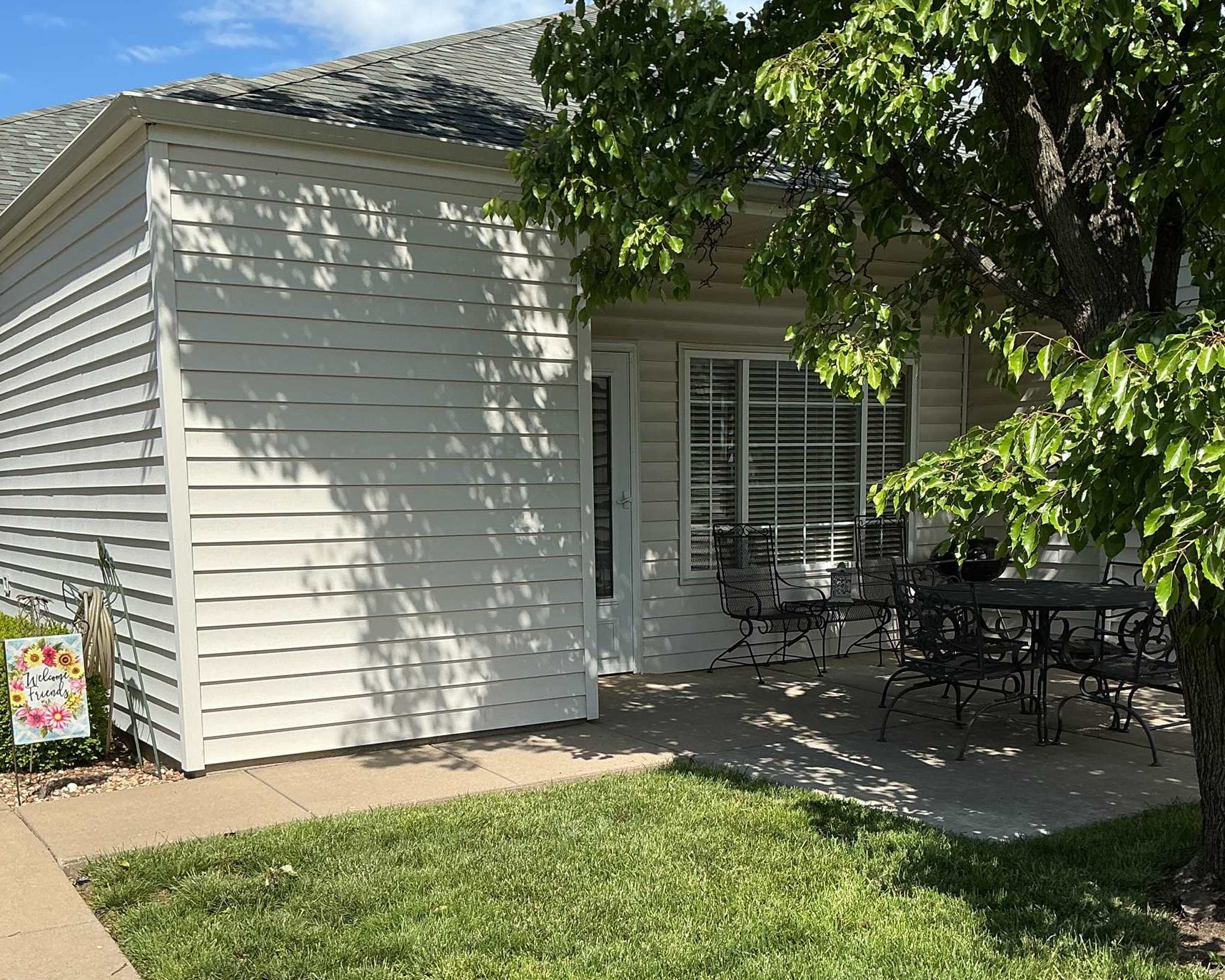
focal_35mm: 38
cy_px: 666
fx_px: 1378
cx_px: 609
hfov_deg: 47.9
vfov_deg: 38.6
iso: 25
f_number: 1.8
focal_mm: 3
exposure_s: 1/1626
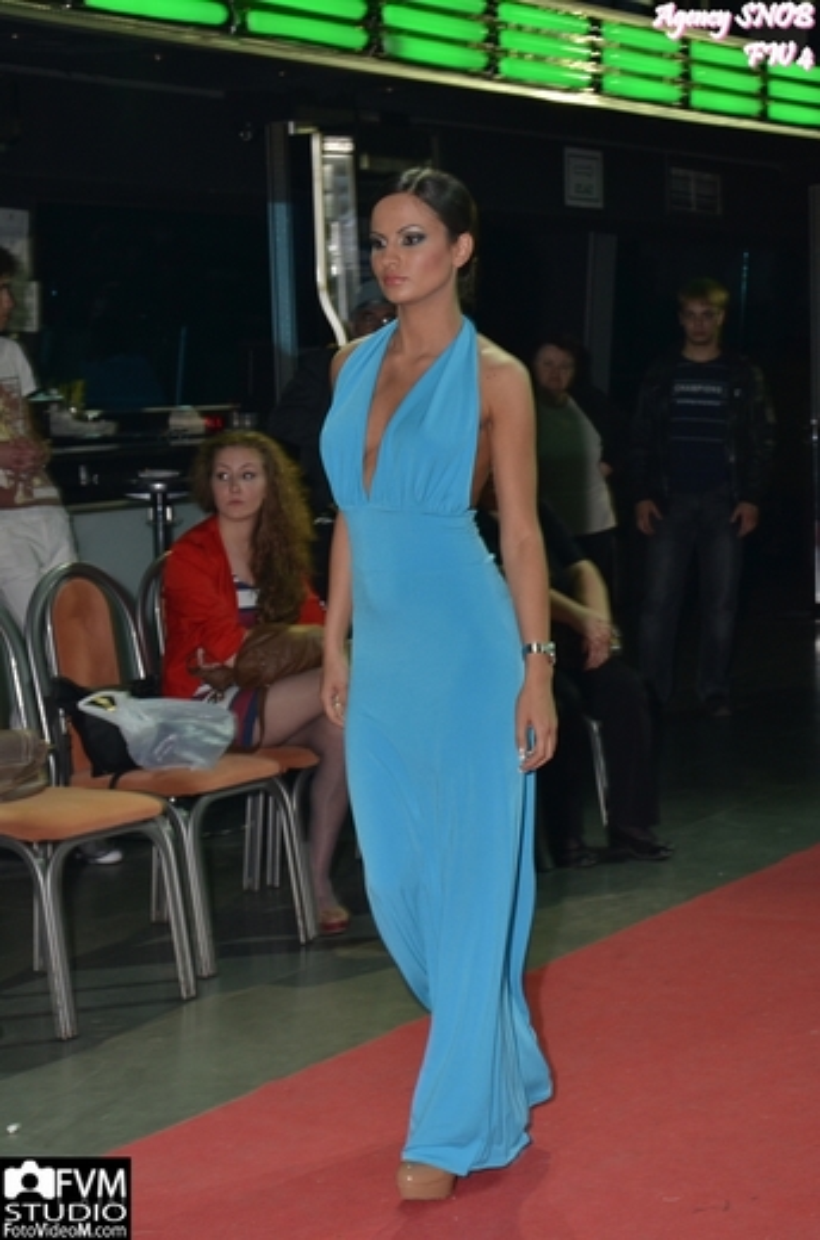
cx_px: 410
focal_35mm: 68
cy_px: 620
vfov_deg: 29.9
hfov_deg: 20.1
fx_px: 2318
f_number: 6.3
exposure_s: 1/60
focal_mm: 45
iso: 640
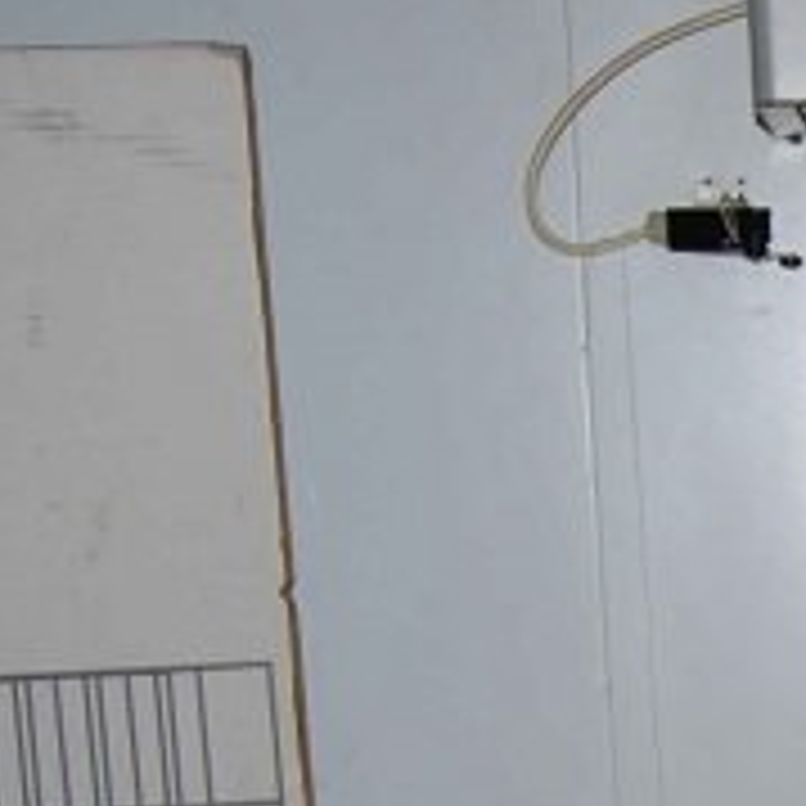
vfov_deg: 12.2
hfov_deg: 12.0
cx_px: 1288
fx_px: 3609
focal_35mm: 137
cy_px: 1159
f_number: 4
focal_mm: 24
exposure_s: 1/60
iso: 200
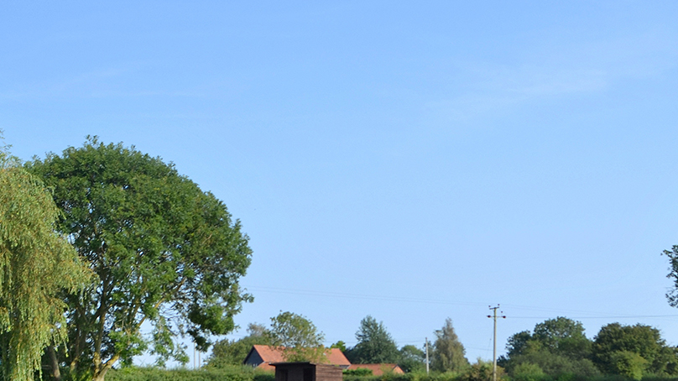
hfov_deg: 42.0
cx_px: 386
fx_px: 881
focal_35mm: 49
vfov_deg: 23.4
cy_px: 384
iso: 100
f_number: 8
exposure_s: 1/160
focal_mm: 18
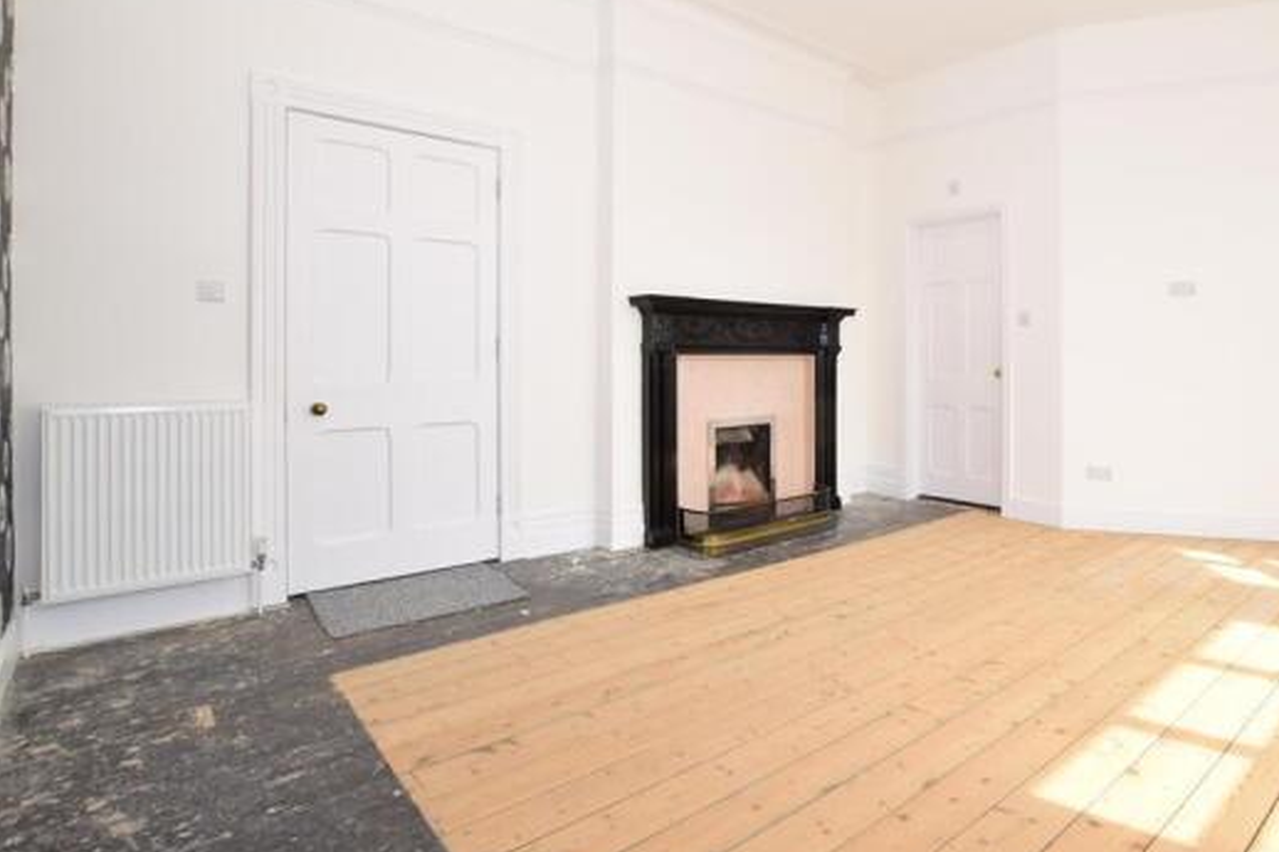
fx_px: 675
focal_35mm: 19
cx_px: 807
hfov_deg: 85.1
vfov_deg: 64.0
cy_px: 349
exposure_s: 1/200
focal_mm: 10
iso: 400
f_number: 9
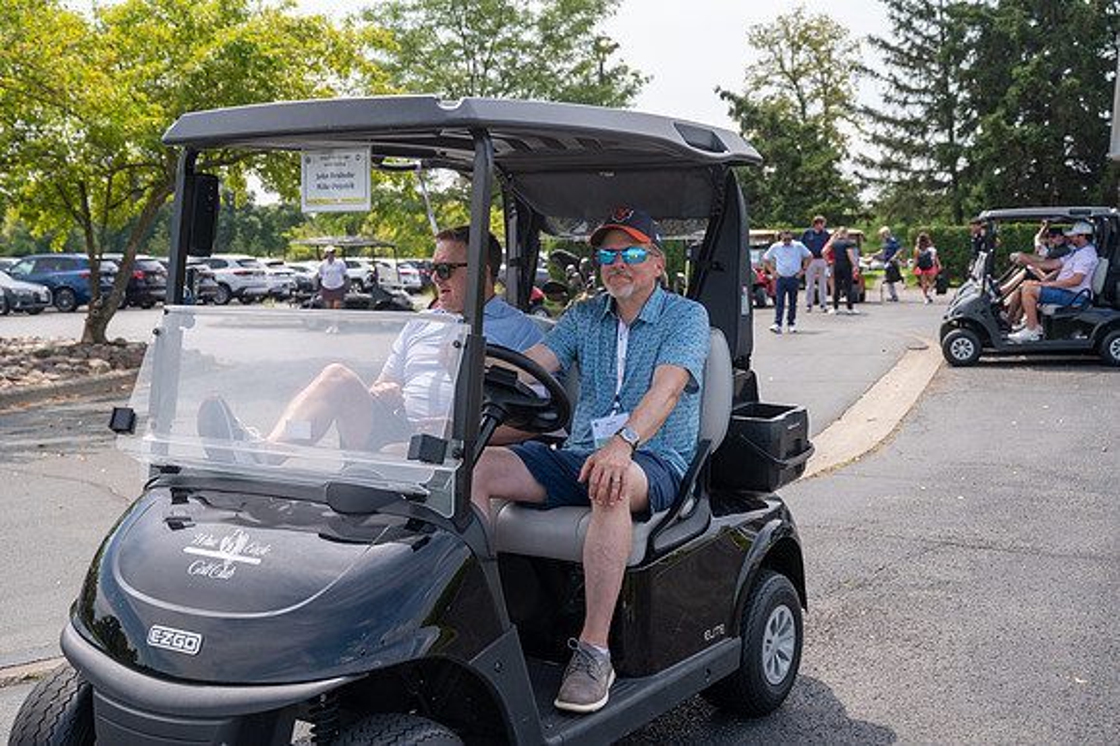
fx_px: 1368
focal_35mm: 44
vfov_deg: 30.5
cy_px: 373
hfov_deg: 44.5
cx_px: 560
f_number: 5
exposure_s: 1/1250
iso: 250
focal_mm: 44
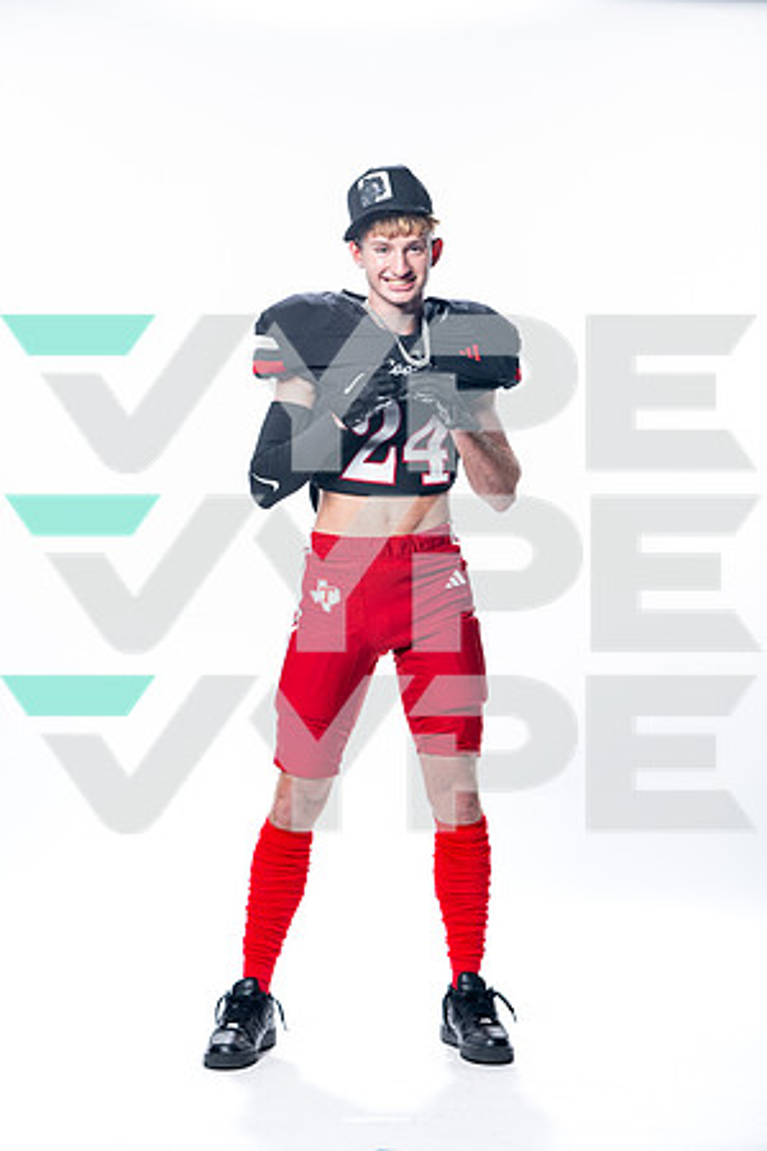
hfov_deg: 15.9
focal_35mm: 86
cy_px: 576
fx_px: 2748
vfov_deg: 23.6
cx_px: 384
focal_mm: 86
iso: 100
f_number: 5.6
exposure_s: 1/250
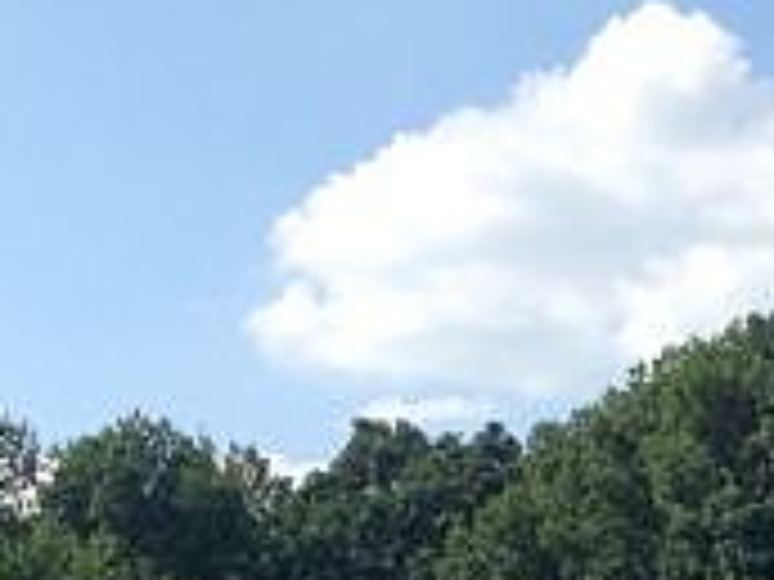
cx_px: 680
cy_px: 935
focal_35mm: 130
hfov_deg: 15.0
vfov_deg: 10.9
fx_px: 2907
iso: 50
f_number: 2.4
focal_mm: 4.28
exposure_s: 1/1534
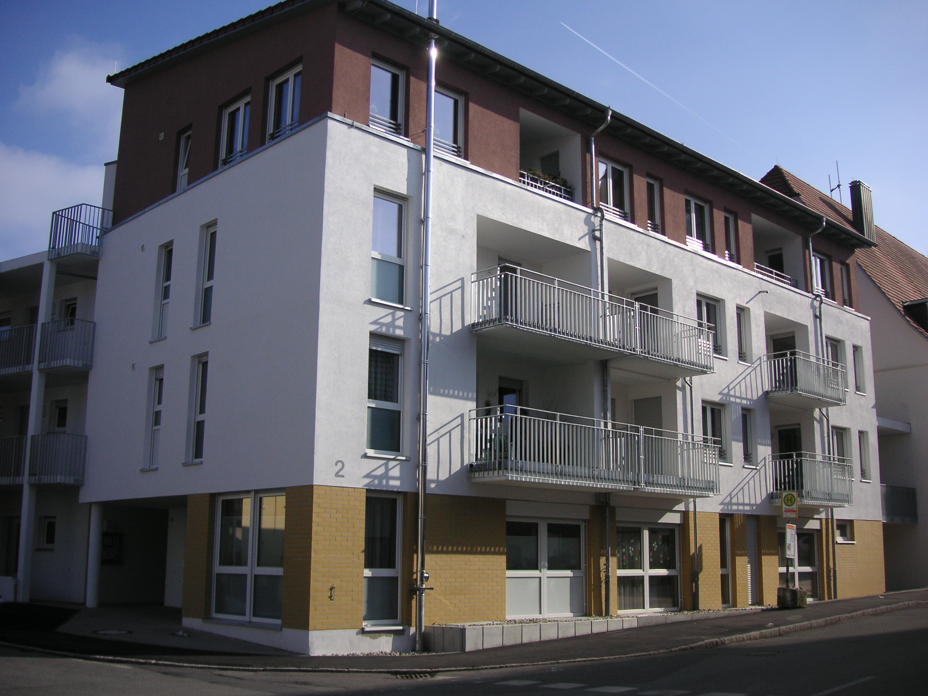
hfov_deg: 50.1
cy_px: 348
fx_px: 992
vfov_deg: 38.7
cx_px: 464
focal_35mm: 37
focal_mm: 6.1
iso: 50
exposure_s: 1/350
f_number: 6.7
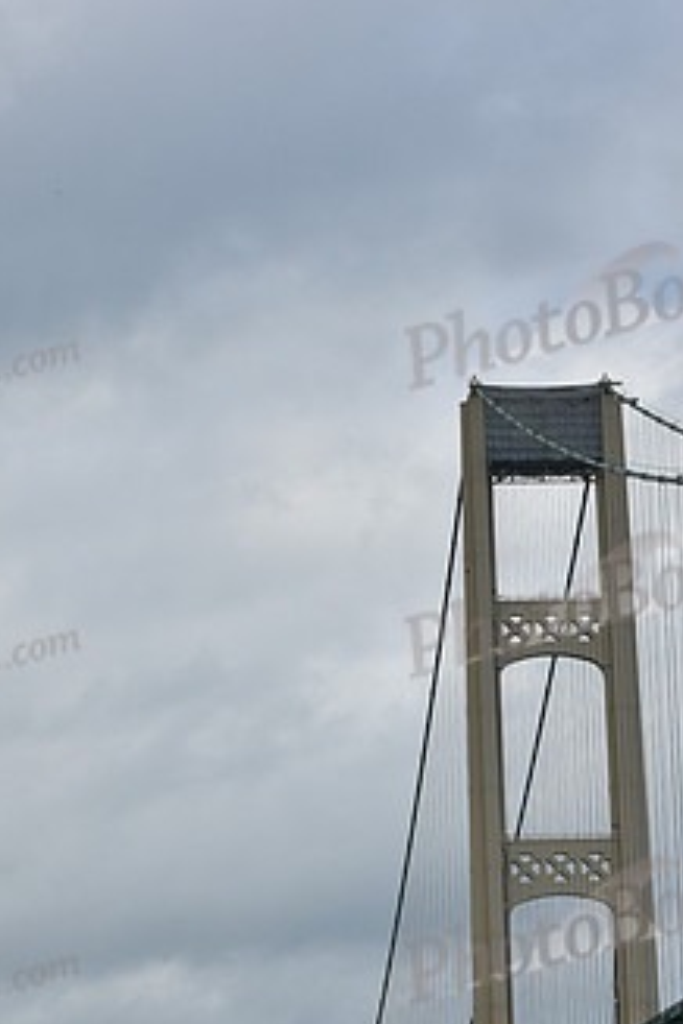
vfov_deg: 16.4
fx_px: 3529
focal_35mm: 124
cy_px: 805
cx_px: 243
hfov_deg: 11.0
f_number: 9
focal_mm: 70
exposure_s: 1/800
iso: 250
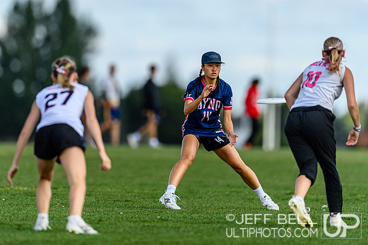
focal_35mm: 531
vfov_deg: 2.6
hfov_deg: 3.9
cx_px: 166
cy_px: 82
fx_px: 5428
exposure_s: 1/2000
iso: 100
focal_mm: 400
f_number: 3.2
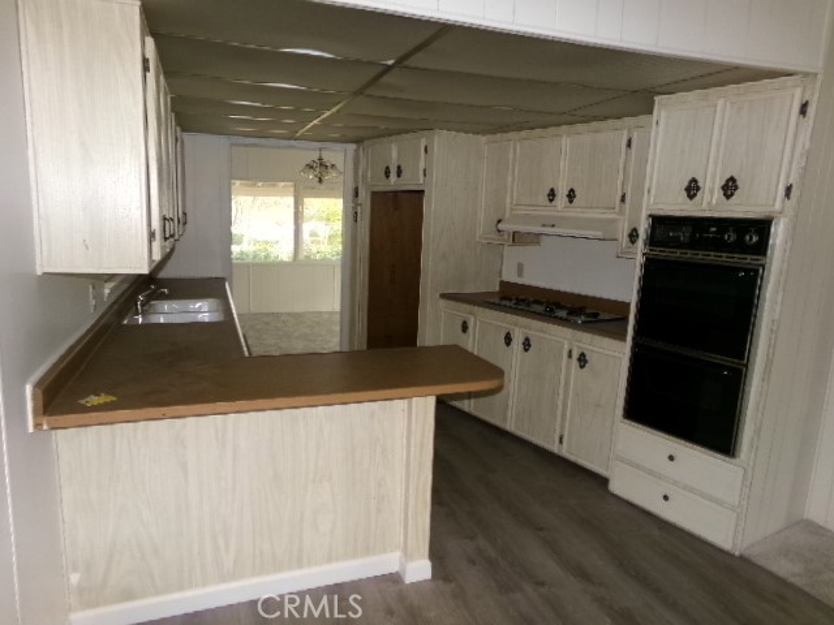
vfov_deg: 56.8
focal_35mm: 24
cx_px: 417
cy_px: 312
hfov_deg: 71.6
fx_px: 578
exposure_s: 1/34
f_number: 3.7
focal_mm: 4.3
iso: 200
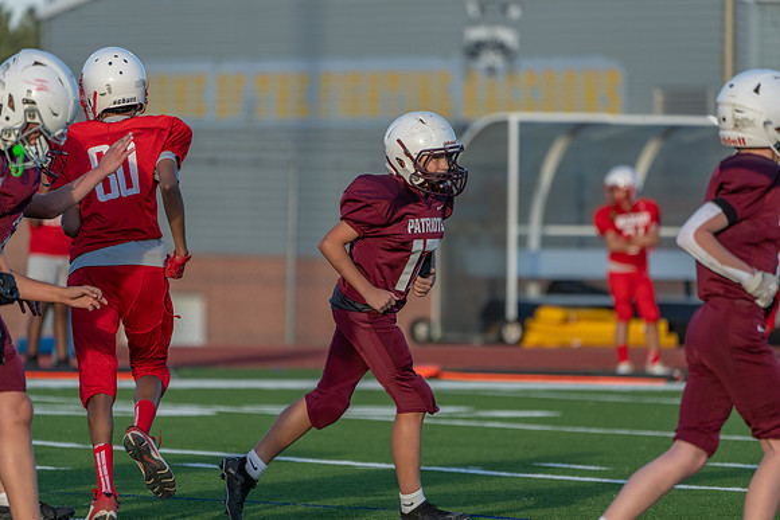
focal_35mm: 400
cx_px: 390
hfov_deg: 5.2
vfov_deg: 3.4
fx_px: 8668
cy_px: 260
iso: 640
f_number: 5.6
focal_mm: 400
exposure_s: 1/1250
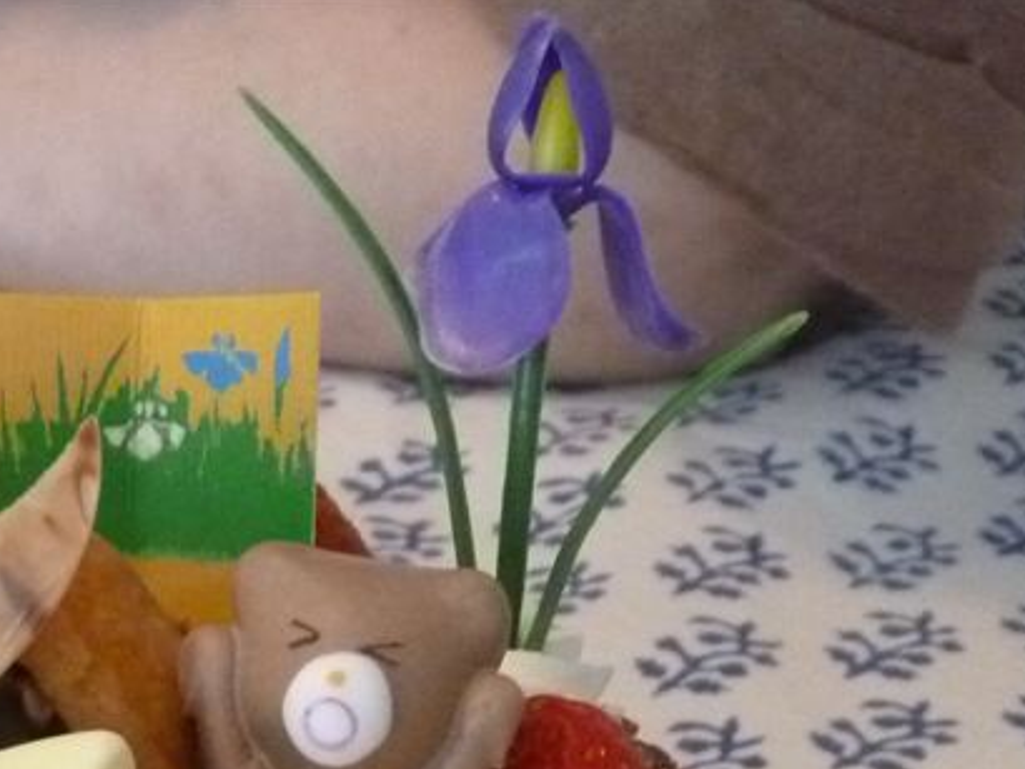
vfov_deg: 11.8
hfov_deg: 16.4
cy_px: 1192
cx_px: 120
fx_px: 3525
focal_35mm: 119
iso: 800
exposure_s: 1/60
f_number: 3.5
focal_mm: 6.8
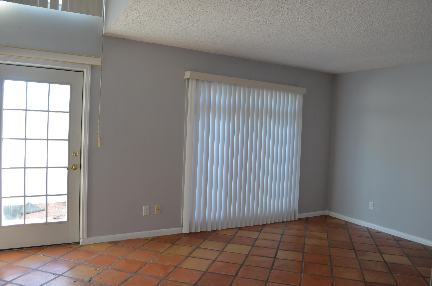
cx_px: 216
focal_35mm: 27
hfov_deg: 67.5
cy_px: 143
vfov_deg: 47.7
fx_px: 323
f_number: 5
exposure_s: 1/100
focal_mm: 18
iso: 400
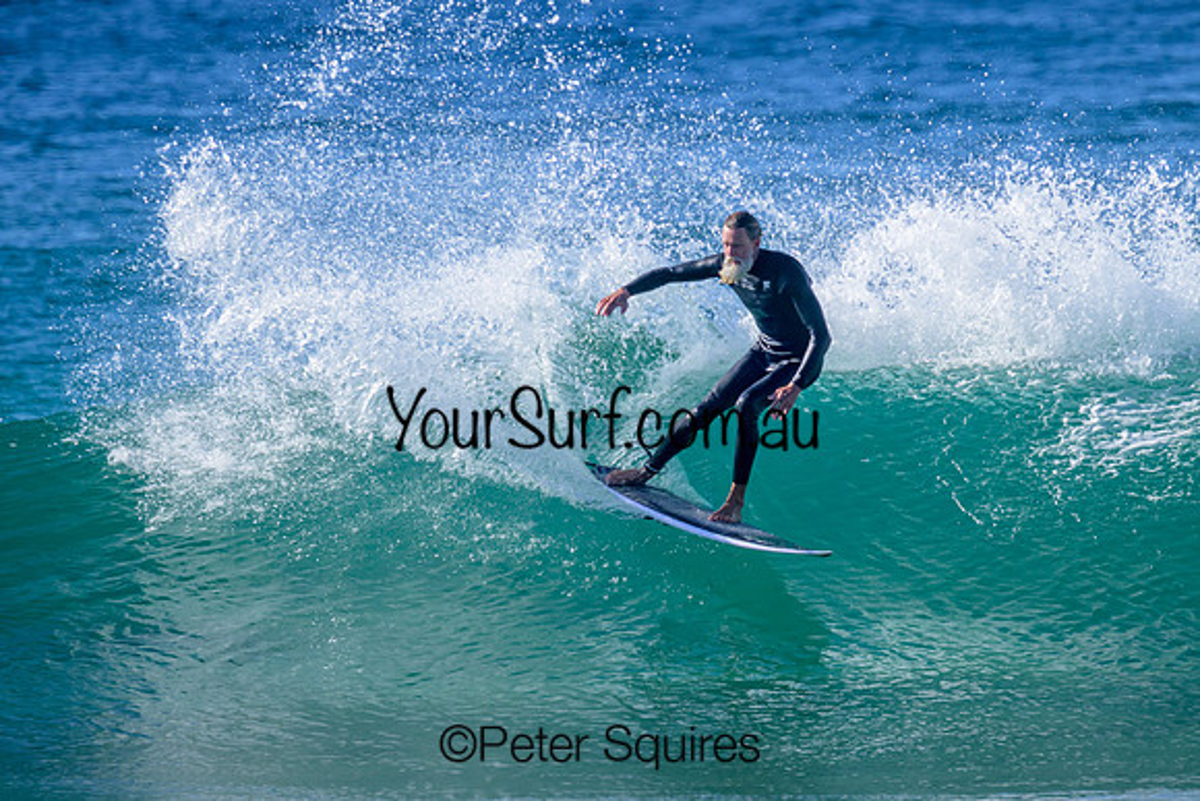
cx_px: 747
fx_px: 29074
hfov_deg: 2.4
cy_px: 344
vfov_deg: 1.6
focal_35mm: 872
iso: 500
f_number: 11
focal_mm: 640
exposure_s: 1/800
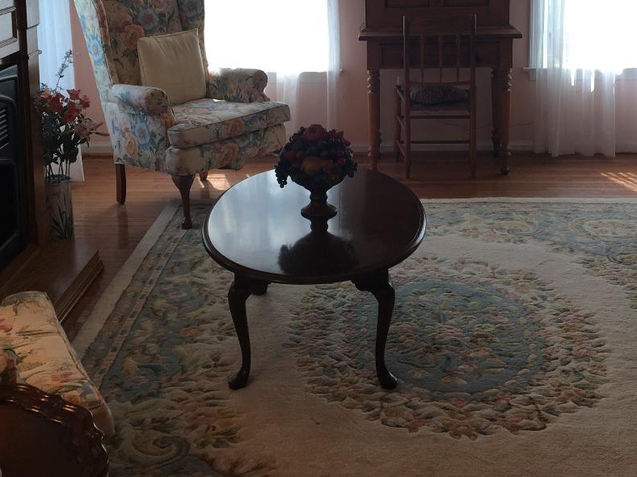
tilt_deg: -8.9
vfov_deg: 26.8
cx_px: 328
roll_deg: -0.3
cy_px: 65
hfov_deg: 36.2
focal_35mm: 53
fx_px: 975
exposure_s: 1/120
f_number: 2.2
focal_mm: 4.15
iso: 32
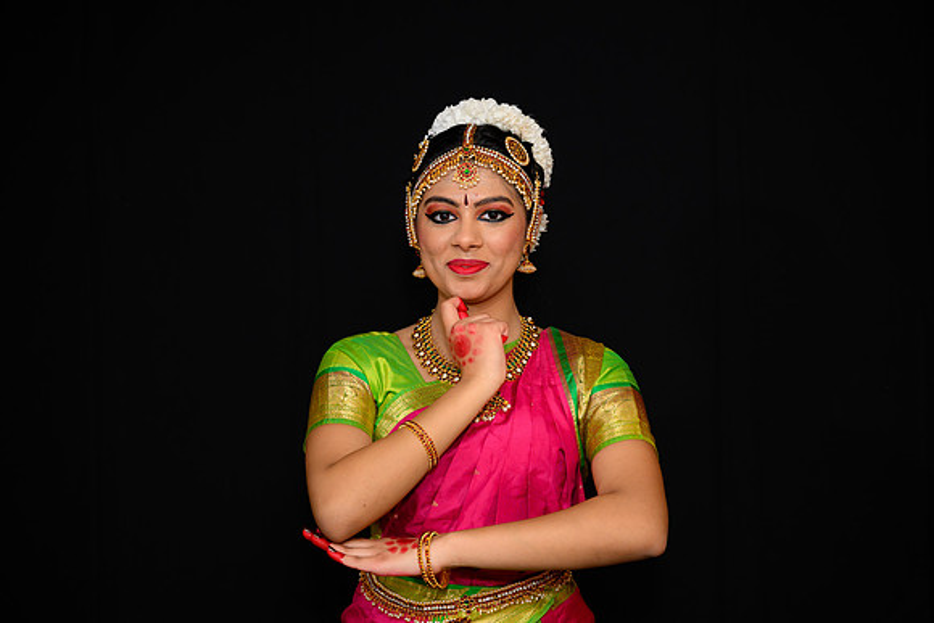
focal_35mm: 70
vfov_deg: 19.5
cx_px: 467
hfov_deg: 28.8
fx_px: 1816
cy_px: 312
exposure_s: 1/125
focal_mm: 70
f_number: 5
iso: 800
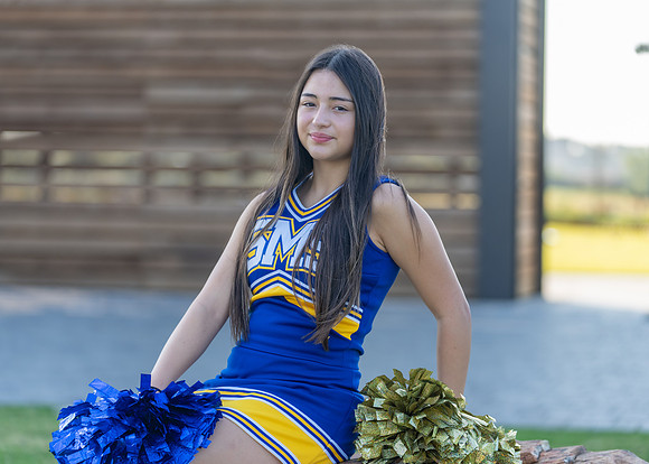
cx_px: 328
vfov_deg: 10.8
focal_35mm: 133
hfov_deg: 15.0
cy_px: 234
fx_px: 2458
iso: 125
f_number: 2.8
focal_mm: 116
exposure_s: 1/400
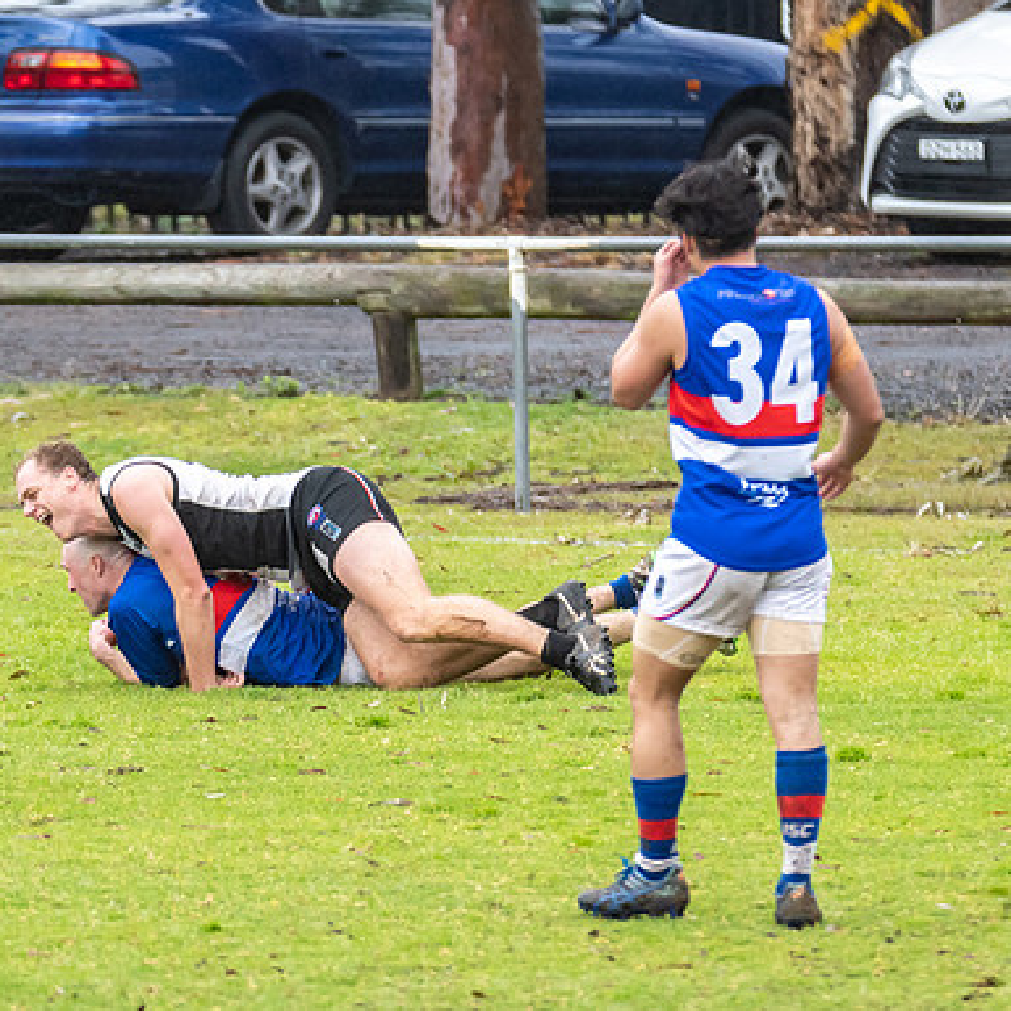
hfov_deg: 2.2
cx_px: 307
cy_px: 656
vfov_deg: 2.2
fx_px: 26368
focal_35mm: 798
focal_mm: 320
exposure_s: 1/2000
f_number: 7.1
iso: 1250
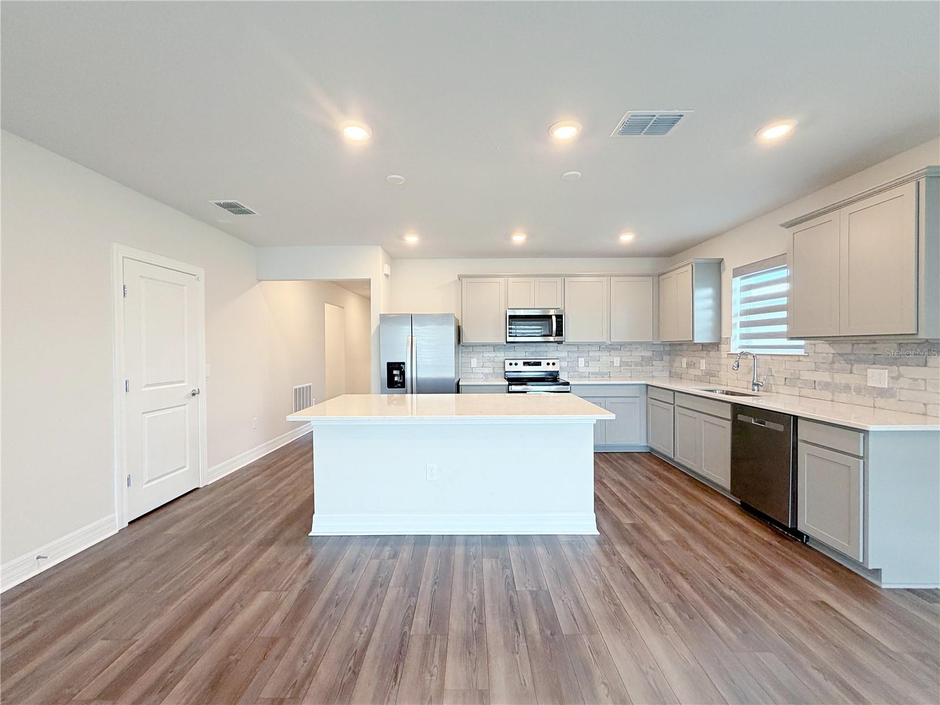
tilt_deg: -1.7
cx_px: 470
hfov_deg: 102.1
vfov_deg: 85.7
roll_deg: +0.2
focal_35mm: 14
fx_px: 380
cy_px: 352
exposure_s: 1/60
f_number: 2.2
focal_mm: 2.22
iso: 160
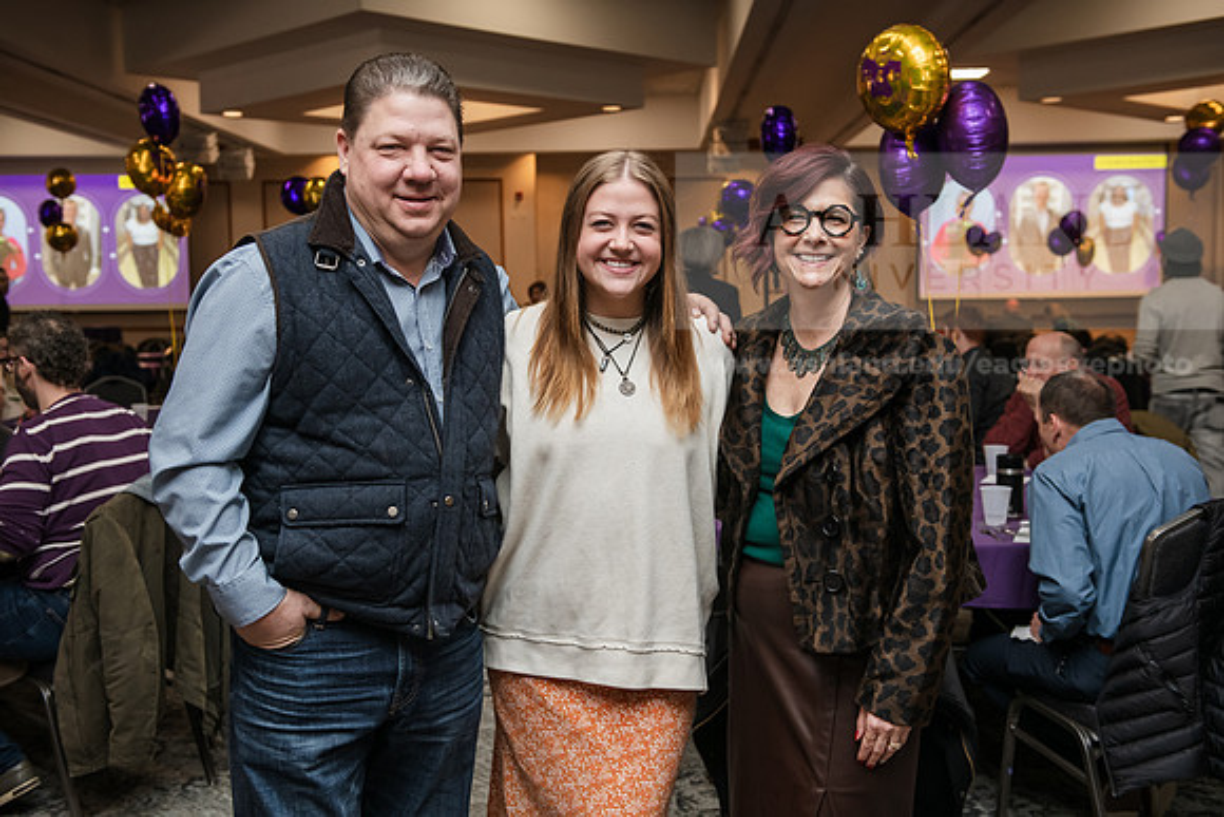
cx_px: 612
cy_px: 408
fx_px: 1428
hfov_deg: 46.4
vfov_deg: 31.9
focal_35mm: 42
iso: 1600
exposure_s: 1/200
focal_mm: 42
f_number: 4
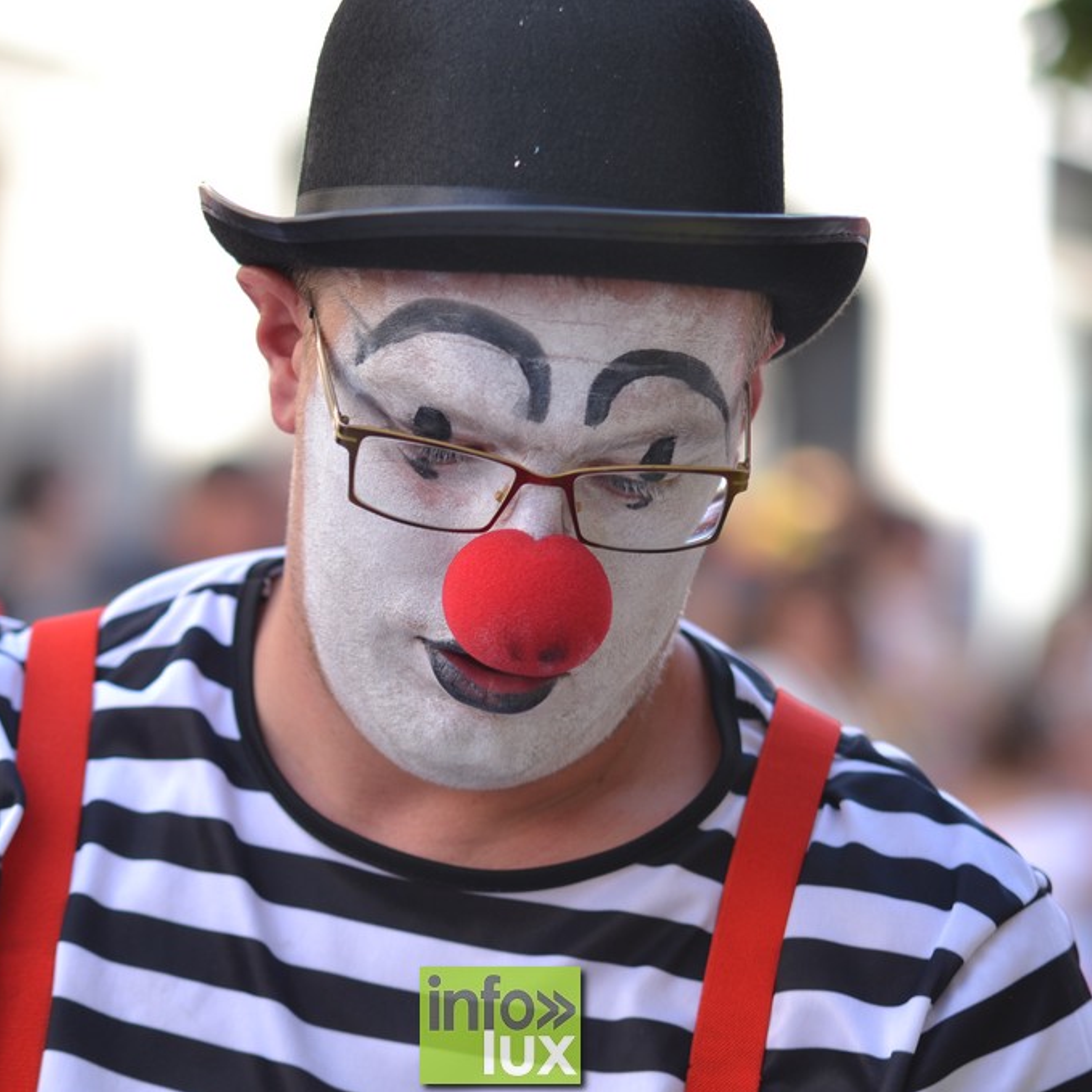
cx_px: 500
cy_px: 548
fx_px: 6317
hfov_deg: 9.9
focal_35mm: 177
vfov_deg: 9.9
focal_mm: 92
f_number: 3.2
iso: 100
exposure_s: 1/200
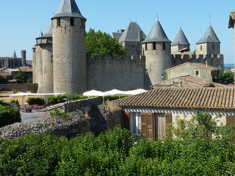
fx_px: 292
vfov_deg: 33.5
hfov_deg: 43.8
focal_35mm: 43
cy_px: 74
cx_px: 127
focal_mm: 4.1
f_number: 4.5
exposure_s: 1/400
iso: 80
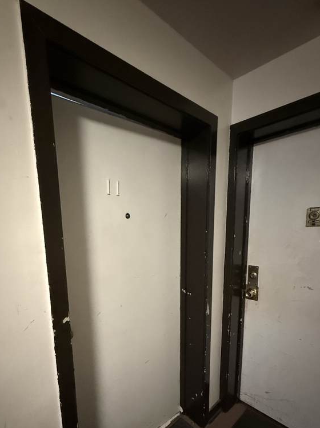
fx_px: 222
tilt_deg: -9.9
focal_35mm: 18
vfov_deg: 86.2
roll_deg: +1.8
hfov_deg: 71.4
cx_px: 145
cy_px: 265
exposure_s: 1/30
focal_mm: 2.22
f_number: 2.2
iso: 1250
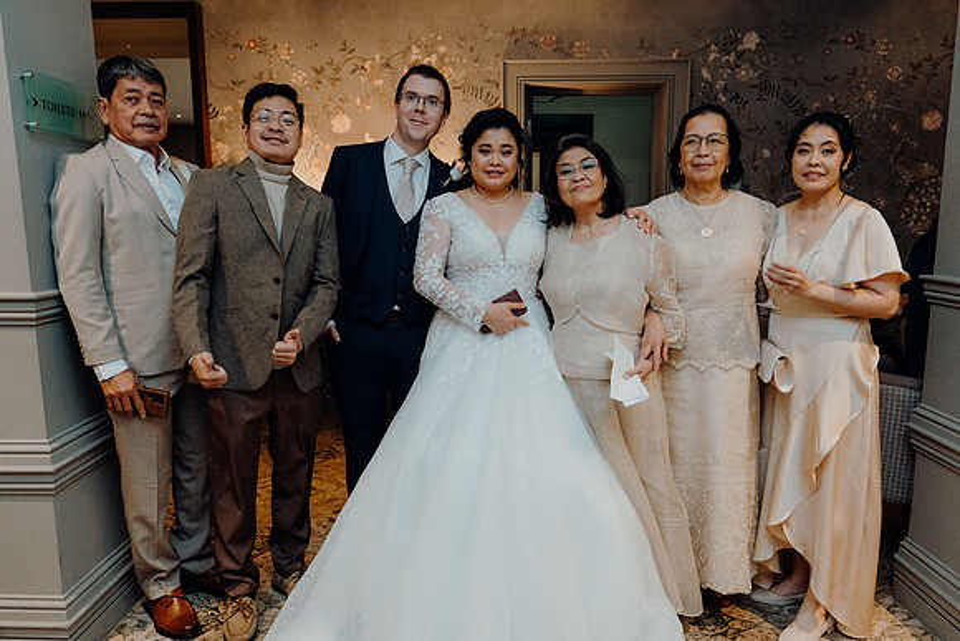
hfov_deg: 71.5
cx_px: 480
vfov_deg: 51.3
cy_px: 320
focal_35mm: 25
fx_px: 667
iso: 3200
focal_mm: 25
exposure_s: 1/160
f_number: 3.5
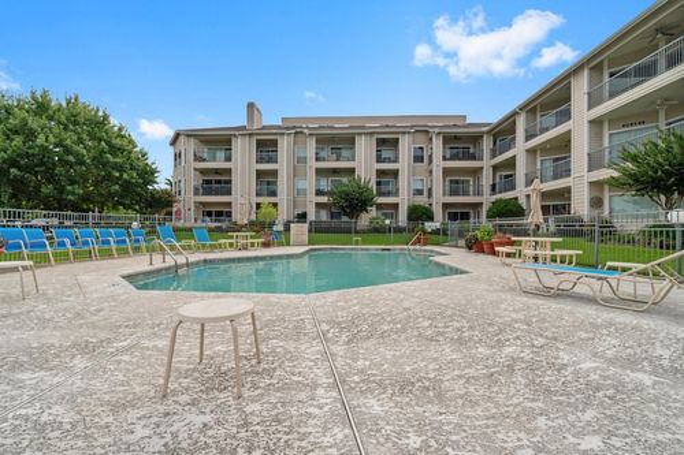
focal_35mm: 15
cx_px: 342
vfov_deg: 77.3
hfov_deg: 100.4
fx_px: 285
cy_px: 228
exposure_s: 1/200
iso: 800
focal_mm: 10
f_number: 10
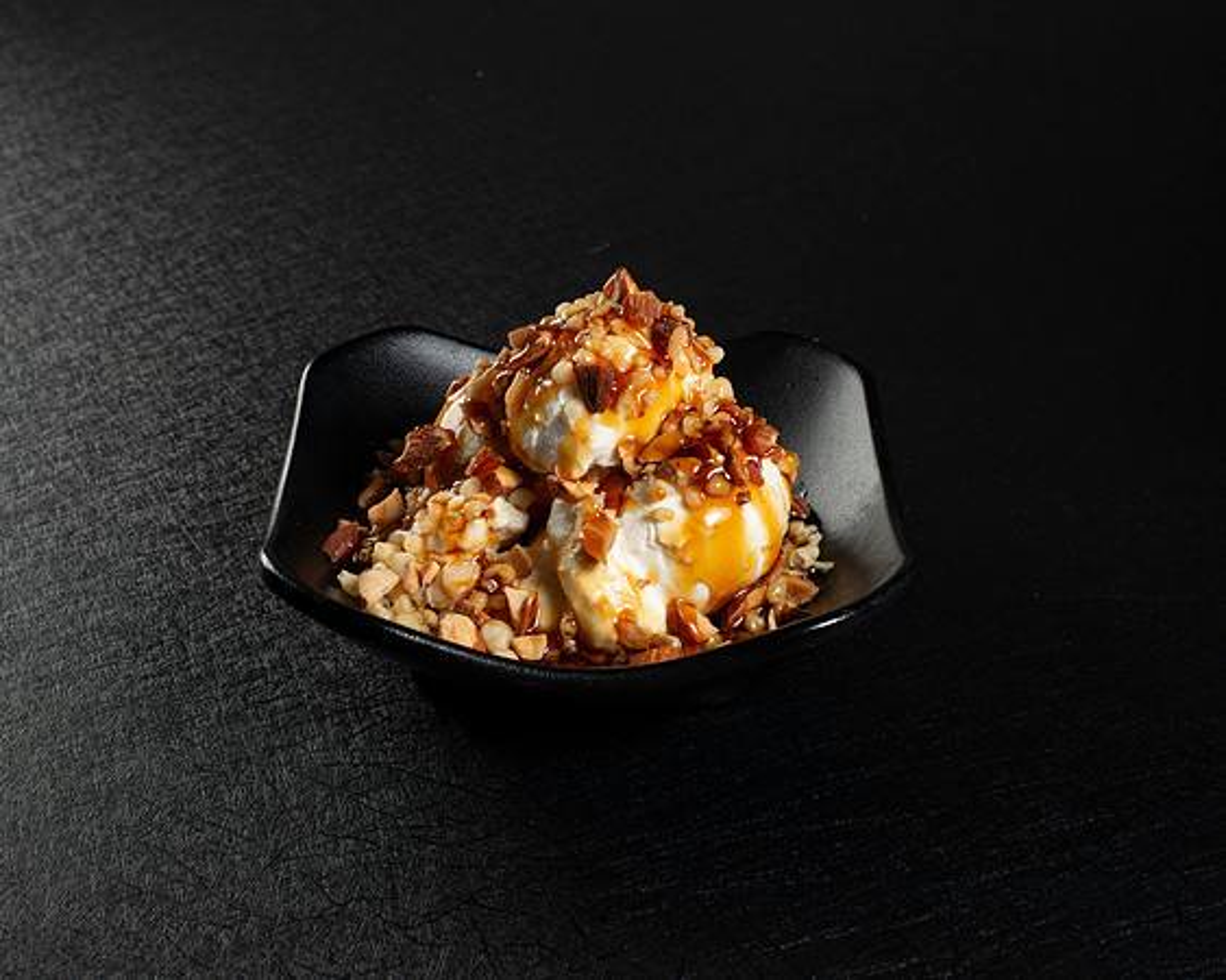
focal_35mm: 57
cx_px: 613
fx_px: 2054
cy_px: 490
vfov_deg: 26.8
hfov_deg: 33.2
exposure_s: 1/125
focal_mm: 50
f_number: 13
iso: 200
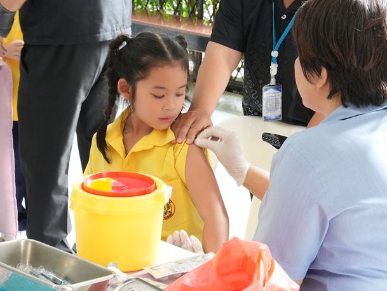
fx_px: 1006
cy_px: 80
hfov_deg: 21.8
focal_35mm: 90
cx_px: 221
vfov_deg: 16.4
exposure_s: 1/50
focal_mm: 38
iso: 2500
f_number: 7.1
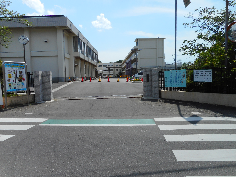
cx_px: 118
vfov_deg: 54.9
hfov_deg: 69.4
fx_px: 170
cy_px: 88
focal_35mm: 25
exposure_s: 1/1000
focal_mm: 4.5
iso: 80
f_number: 3.7
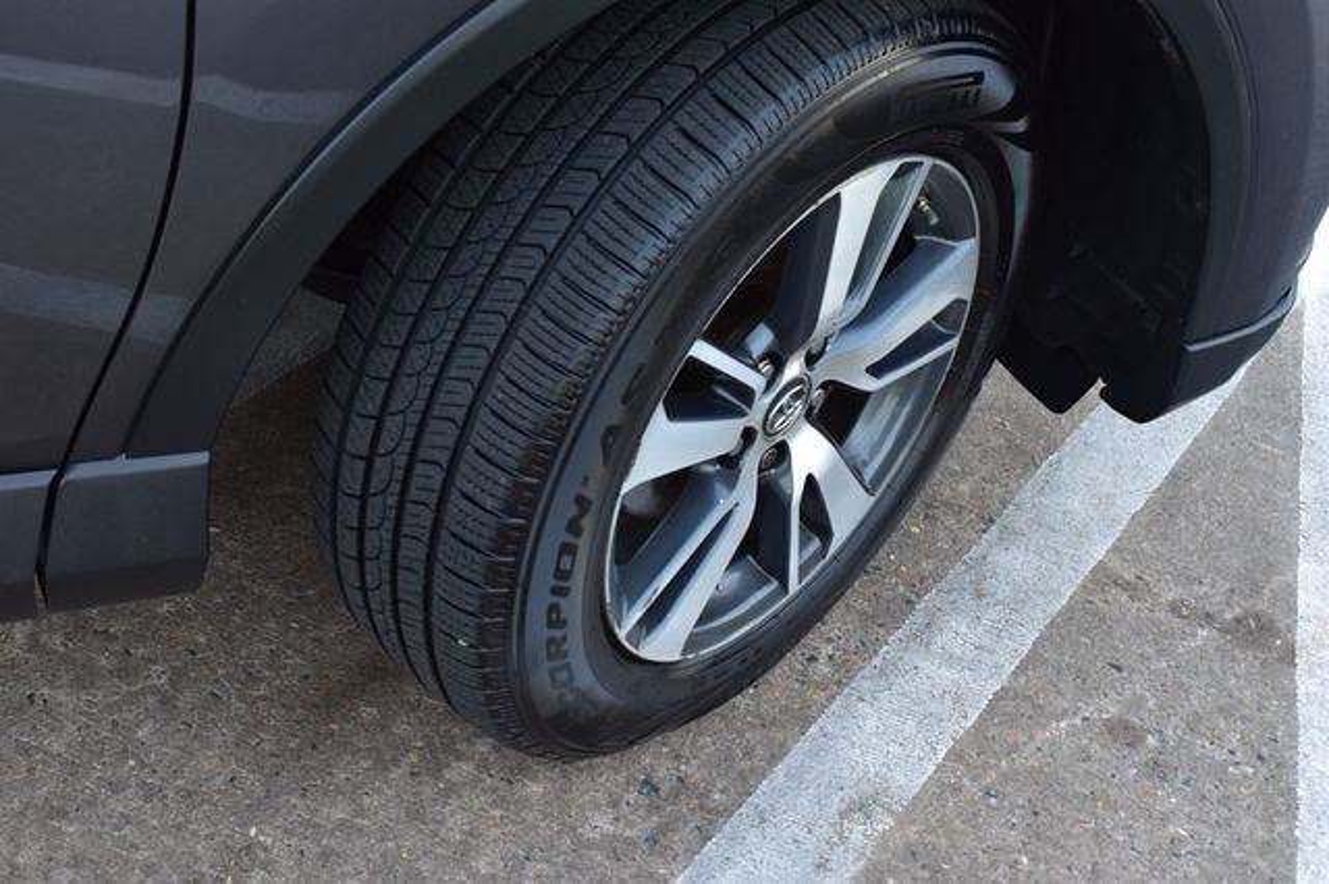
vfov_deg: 28.0
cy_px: 442
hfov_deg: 41.1
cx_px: 664
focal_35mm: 48
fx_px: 1771
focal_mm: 32
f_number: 8
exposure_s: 1/60
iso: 400
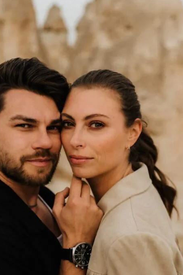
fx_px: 404
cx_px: 63
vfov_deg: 37.1
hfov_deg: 25.4
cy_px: 186
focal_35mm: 53
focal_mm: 35
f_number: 2.2
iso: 100
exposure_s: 1/2000
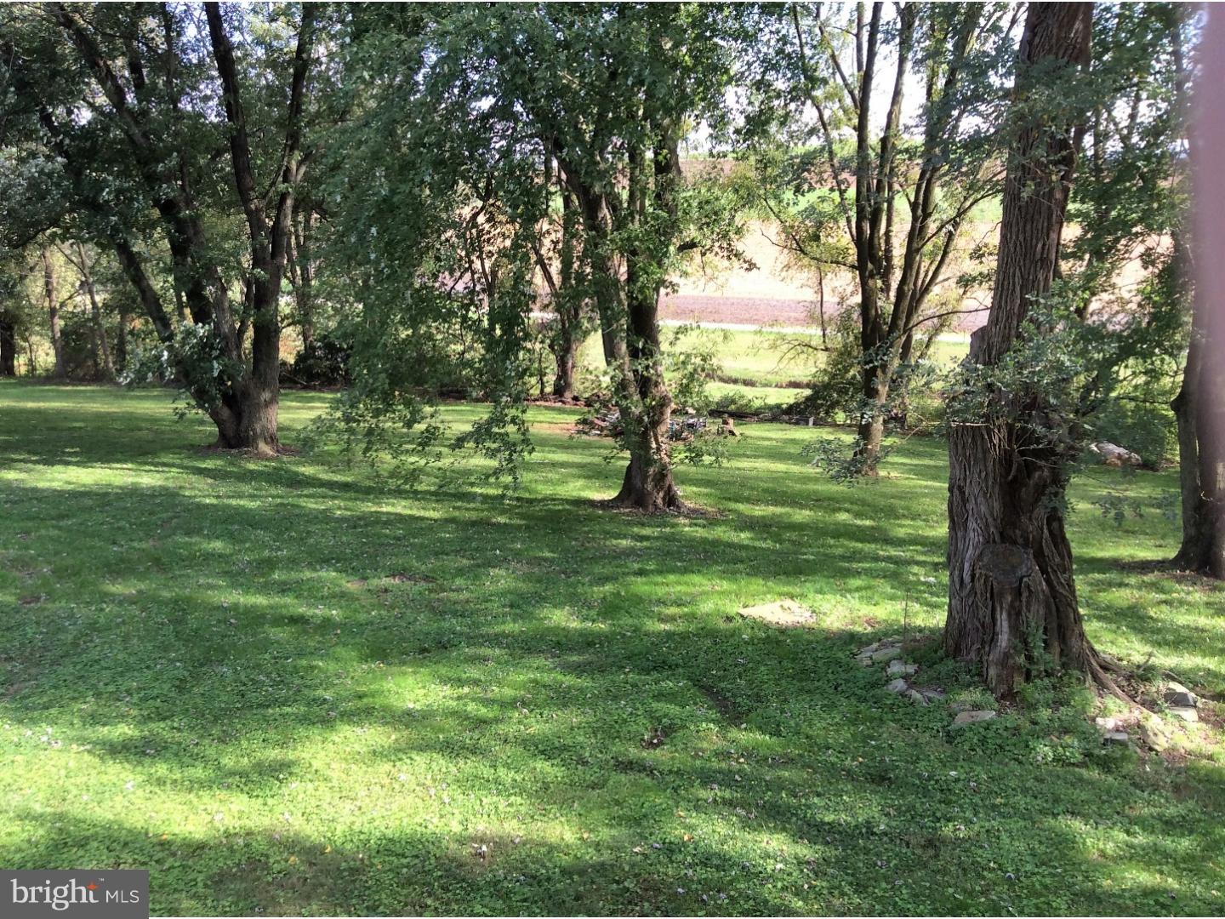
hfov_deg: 56.8
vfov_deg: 44.2
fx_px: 1132
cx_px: 612
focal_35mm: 32
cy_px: 460
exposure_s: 1/183
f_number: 2.4
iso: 32
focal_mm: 3.3
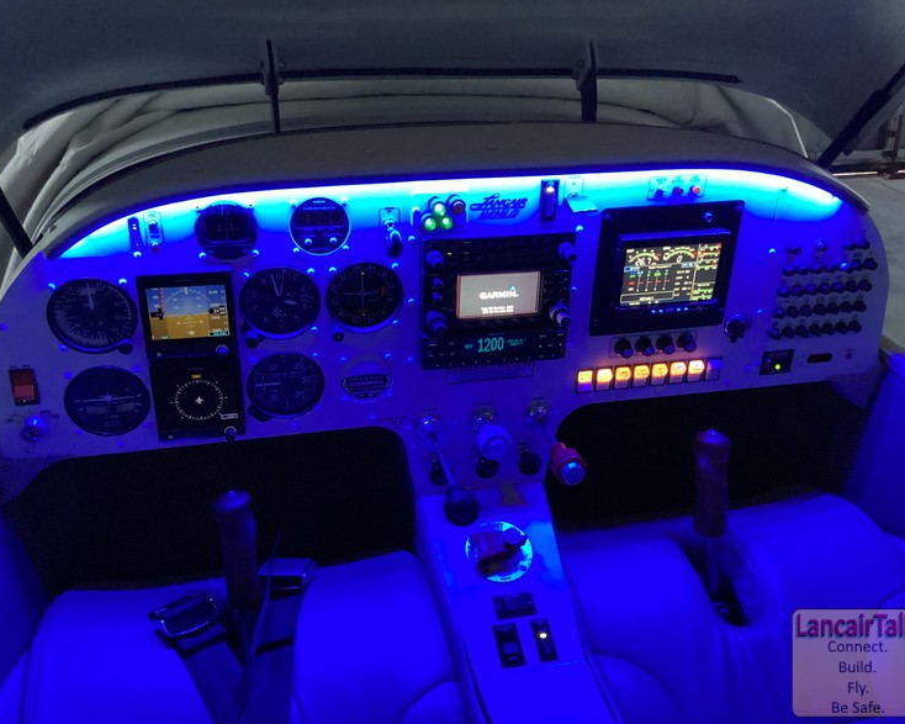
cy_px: 361
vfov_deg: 44.5
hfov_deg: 54.2
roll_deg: -2.6
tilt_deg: -27.9
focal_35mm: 33
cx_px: 443
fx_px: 884
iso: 800
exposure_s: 1/20
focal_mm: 3.3
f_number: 2.4
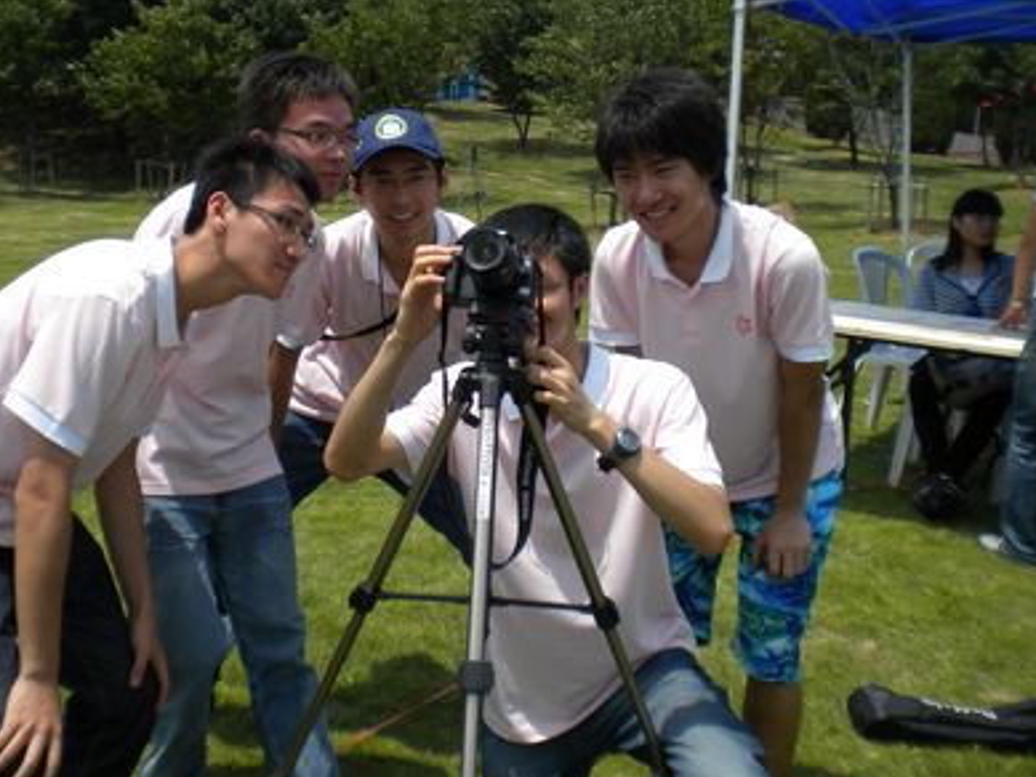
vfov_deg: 32.0
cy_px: 286
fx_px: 1347
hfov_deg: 42.0
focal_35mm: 45
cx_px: 450
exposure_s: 1/718
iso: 80
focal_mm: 6.3
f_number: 4.6
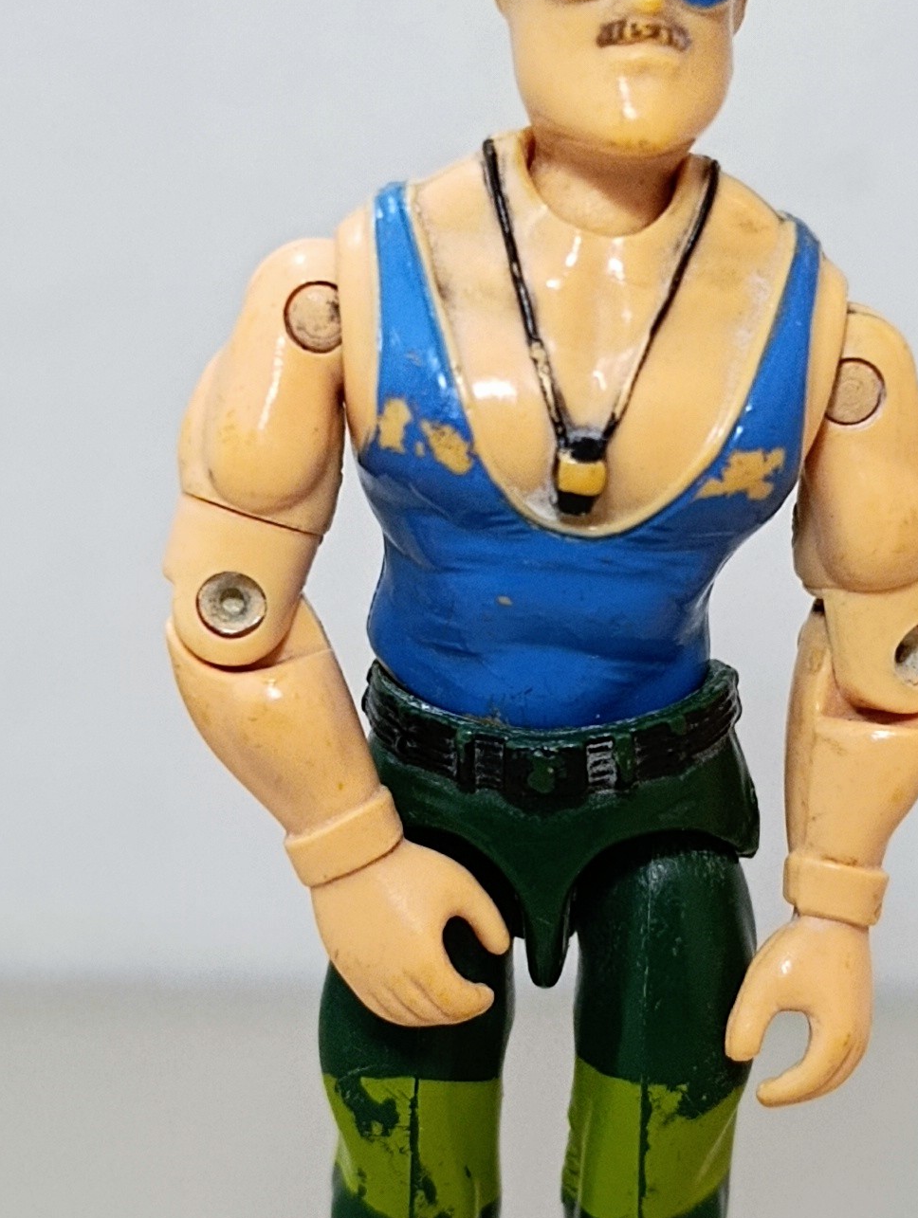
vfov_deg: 26.6
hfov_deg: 20.2
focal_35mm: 73
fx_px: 2574
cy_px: 723
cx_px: 591
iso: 953
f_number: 1.65
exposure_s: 1/33.3
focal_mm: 6.11
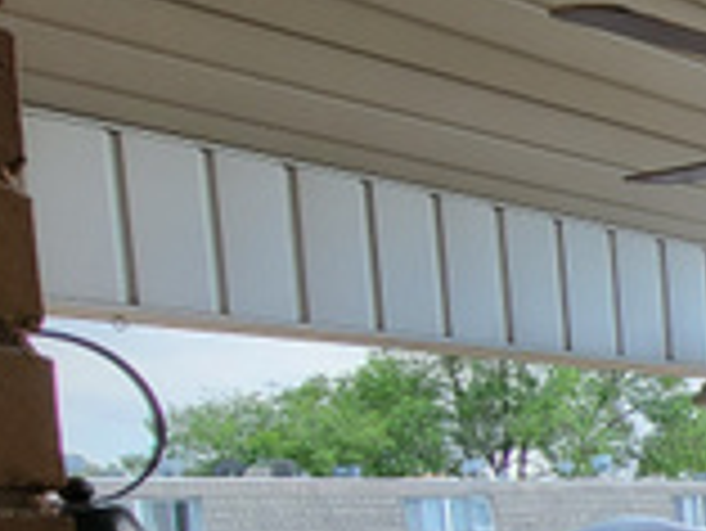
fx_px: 1082
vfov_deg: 25.4
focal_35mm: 53
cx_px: 1156
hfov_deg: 24.3
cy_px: 594
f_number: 2.2
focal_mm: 1.74
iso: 32
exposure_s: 1/186
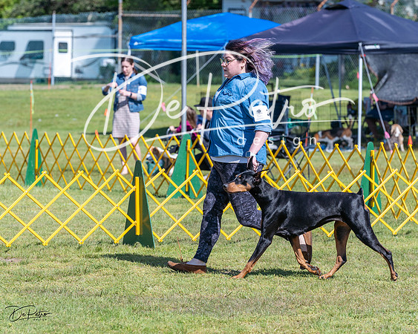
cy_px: 167
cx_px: 200
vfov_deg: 7.3
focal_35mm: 213
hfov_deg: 9.1
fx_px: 2632
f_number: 6.3
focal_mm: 189
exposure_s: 1/1250
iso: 320
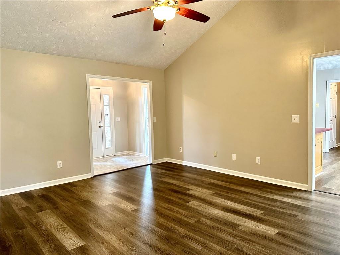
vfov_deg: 56.8
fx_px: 236
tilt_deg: -3.2
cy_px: 128
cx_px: 170
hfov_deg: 71.6
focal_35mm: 24
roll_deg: +1.1
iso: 400
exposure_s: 1/60
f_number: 1.78
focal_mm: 6.86
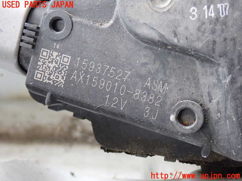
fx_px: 468
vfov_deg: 21.9
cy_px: 90
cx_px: 121
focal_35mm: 67
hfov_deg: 29.0
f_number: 3.8
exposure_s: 1/60
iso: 640
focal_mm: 11.88
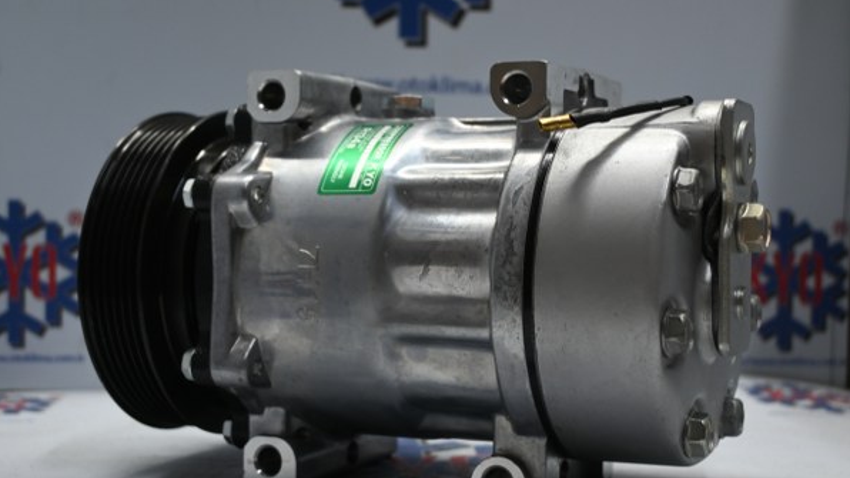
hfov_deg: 35.7
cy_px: 240
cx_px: 424
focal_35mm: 59
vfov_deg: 20.5
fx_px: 1319
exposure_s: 1/60
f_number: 5.3
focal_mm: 37
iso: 720
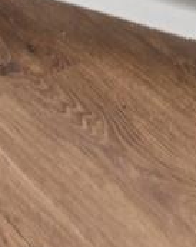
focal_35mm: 182
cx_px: 355
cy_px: -713
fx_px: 1326
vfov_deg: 7.6
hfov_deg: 8.2
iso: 100
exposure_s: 2
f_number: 13
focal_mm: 16.3
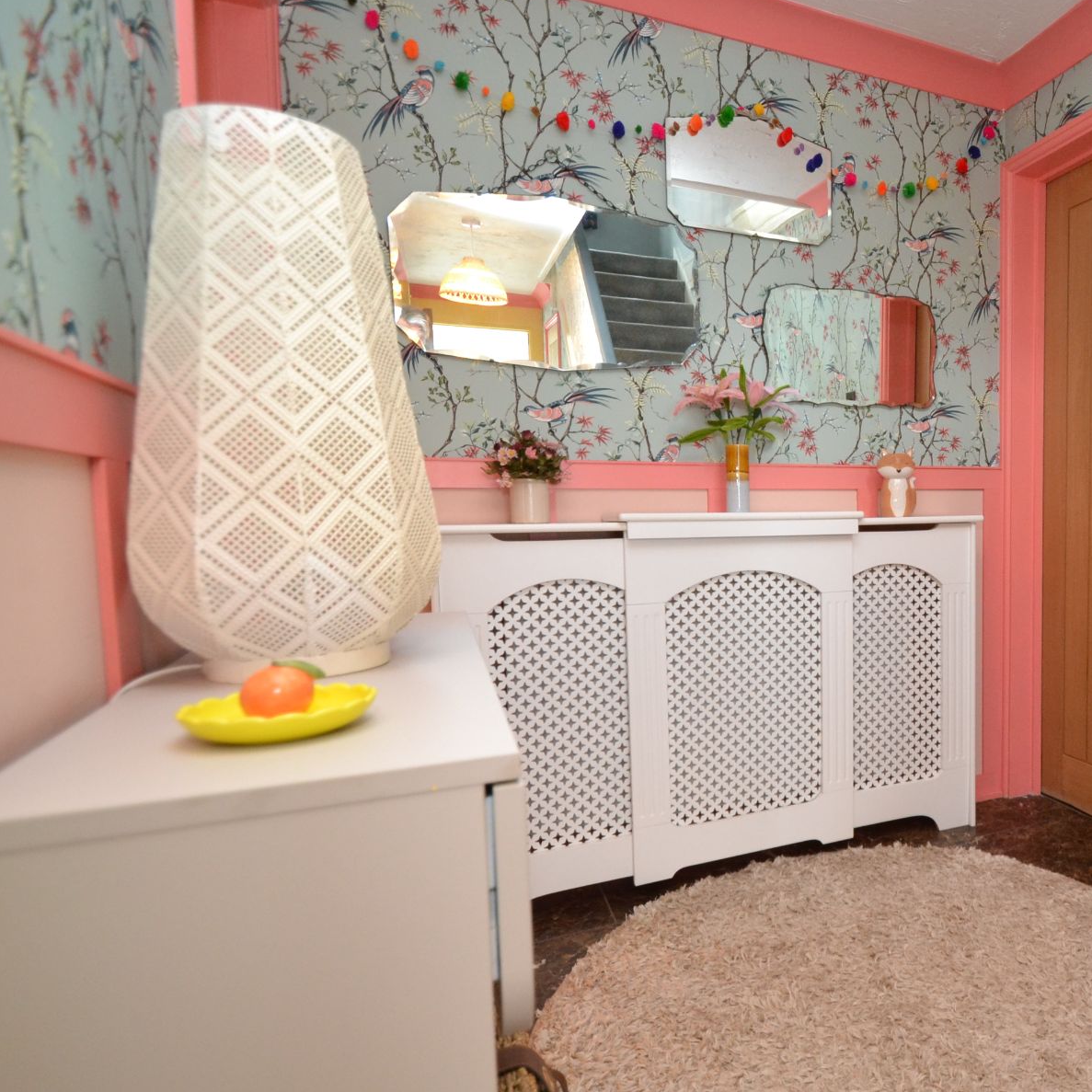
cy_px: 558
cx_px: 897
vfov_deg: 69.6
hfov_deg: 62.8
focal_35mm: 22
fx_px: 785
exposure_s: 1/60
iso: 1400
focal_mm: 10
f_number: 3.5
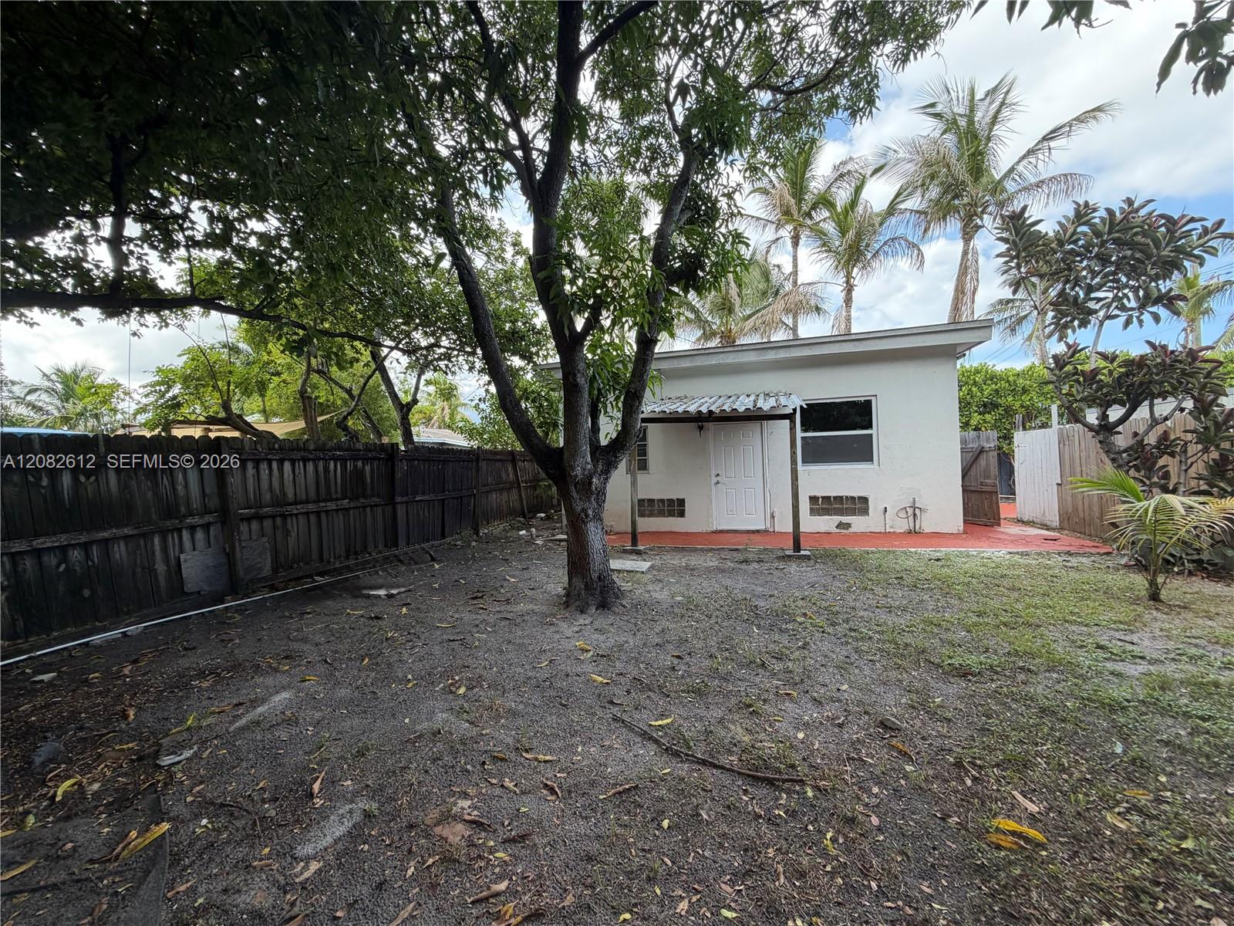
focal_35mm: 14
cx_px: 617
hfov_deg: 102.1
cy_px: 463
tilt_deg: -0.1
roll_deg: +1.9
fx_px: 499
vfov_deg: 85.7
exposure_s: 1/245
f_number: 2.2
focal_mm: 2.22
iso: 40
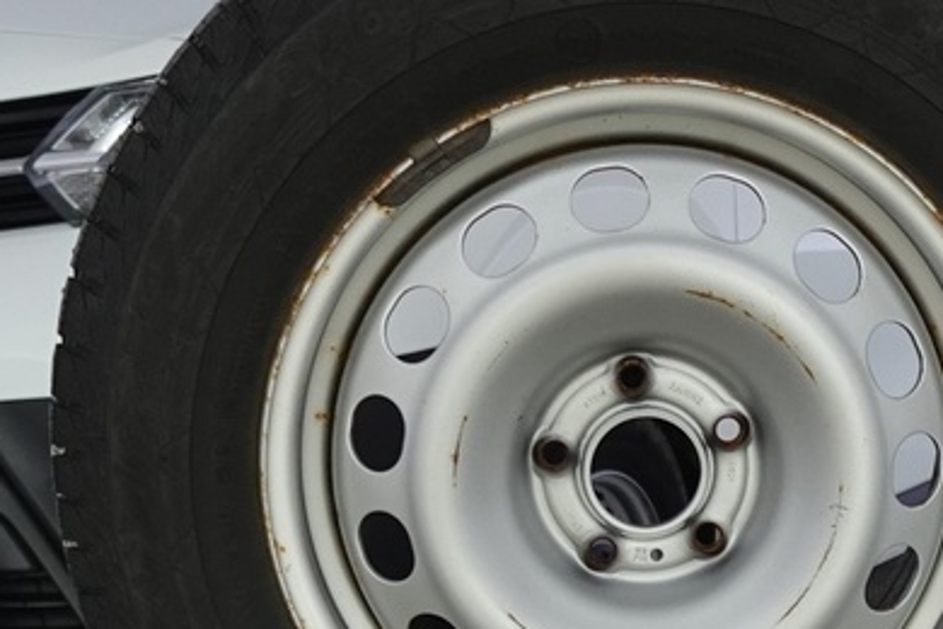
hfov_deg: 24.2
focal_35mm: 83
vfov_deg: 15.2
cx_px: 706
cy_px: 960
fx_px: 2174
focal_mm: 7.6
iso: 200
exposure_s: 1/80
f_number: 2
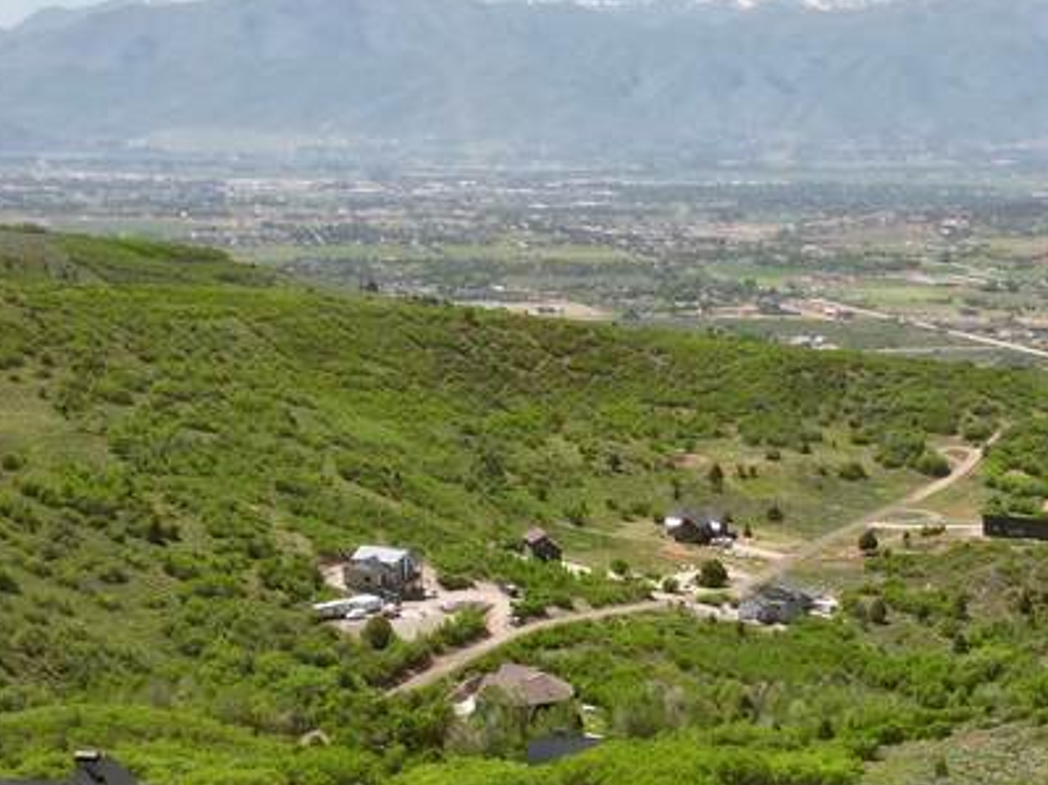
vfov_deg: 18.9
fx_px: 2330
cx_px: 696
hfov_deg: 25.2
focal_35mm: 77
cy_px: 643
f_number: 1.7
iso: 110
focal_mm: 6.72
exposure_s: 1/2500
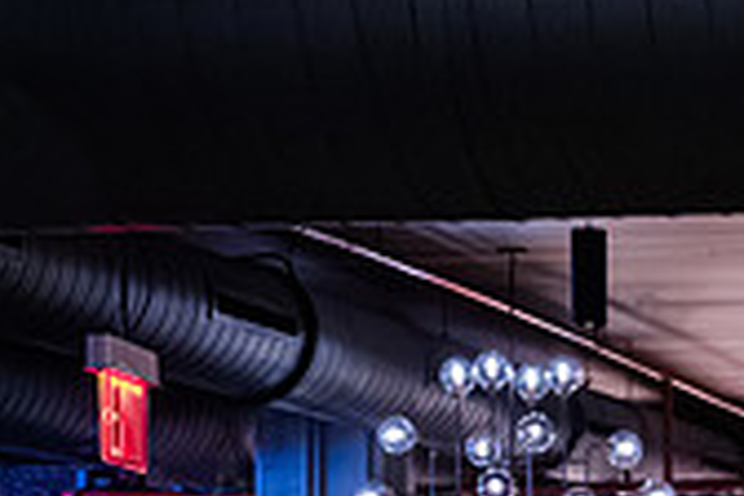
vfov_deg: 9.4
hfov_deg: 13.8
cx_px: 1055
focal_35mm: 141
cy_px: 816
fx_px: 2914
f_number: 2.8
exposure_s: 1/250
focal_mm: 35
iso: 16000
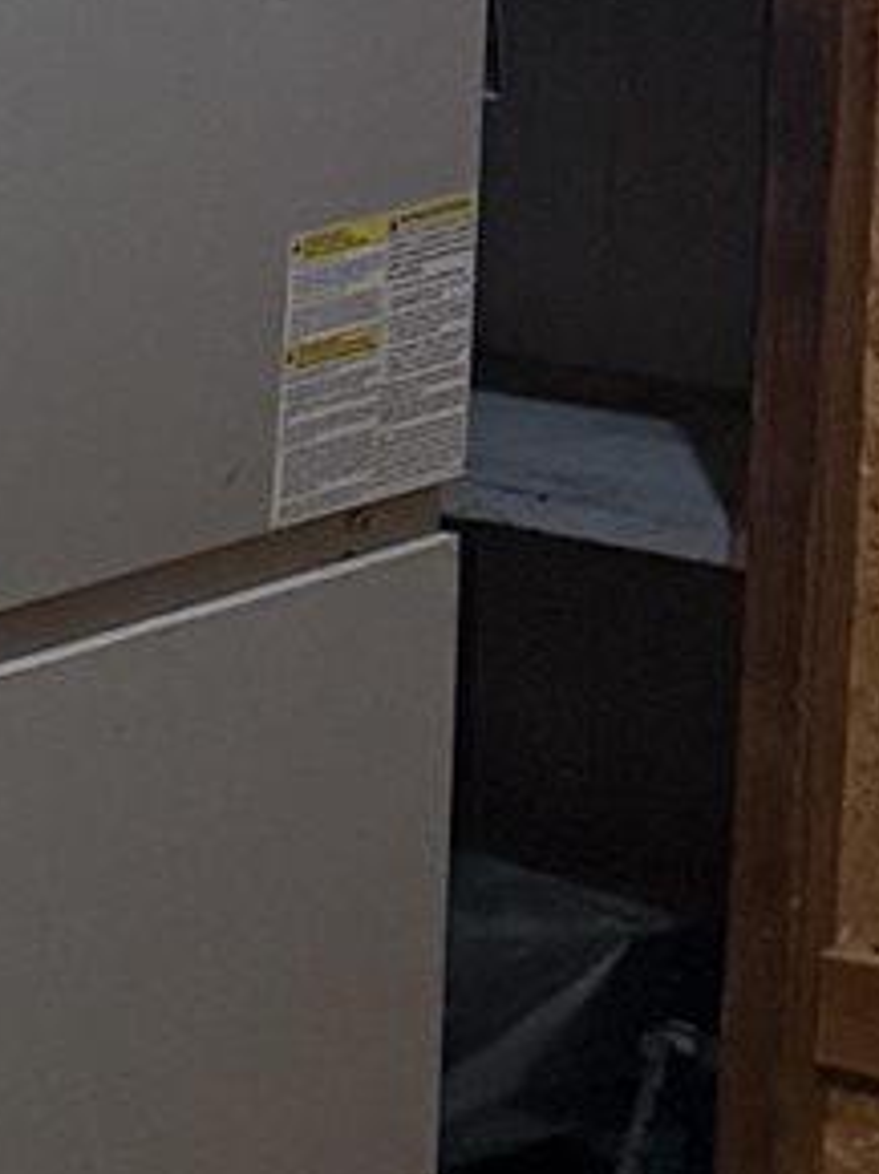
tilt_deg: -8.7
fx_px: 6476
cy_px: 36
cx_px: -2528
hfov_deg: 6.4
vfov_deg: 10.3
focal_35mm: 191
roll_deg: +2.3
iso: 250
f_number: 1.78
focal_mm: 6.76
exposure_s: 1/60
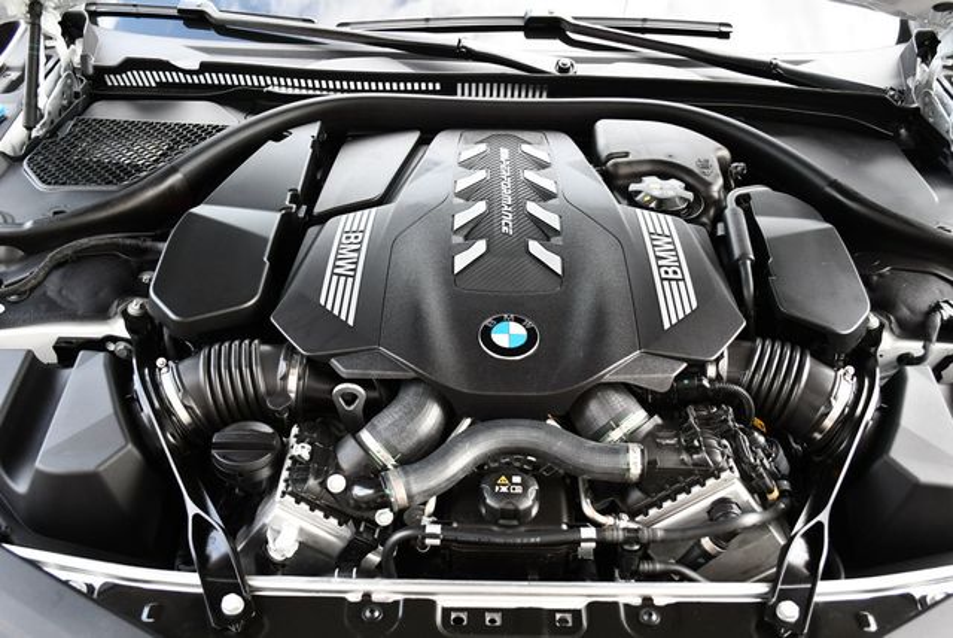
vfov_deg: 36.9
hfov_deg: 53.1
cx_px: 476
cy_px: 319
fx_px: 954
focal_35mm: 36
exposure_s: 1/250
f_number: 3.5
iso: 640
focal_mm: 18
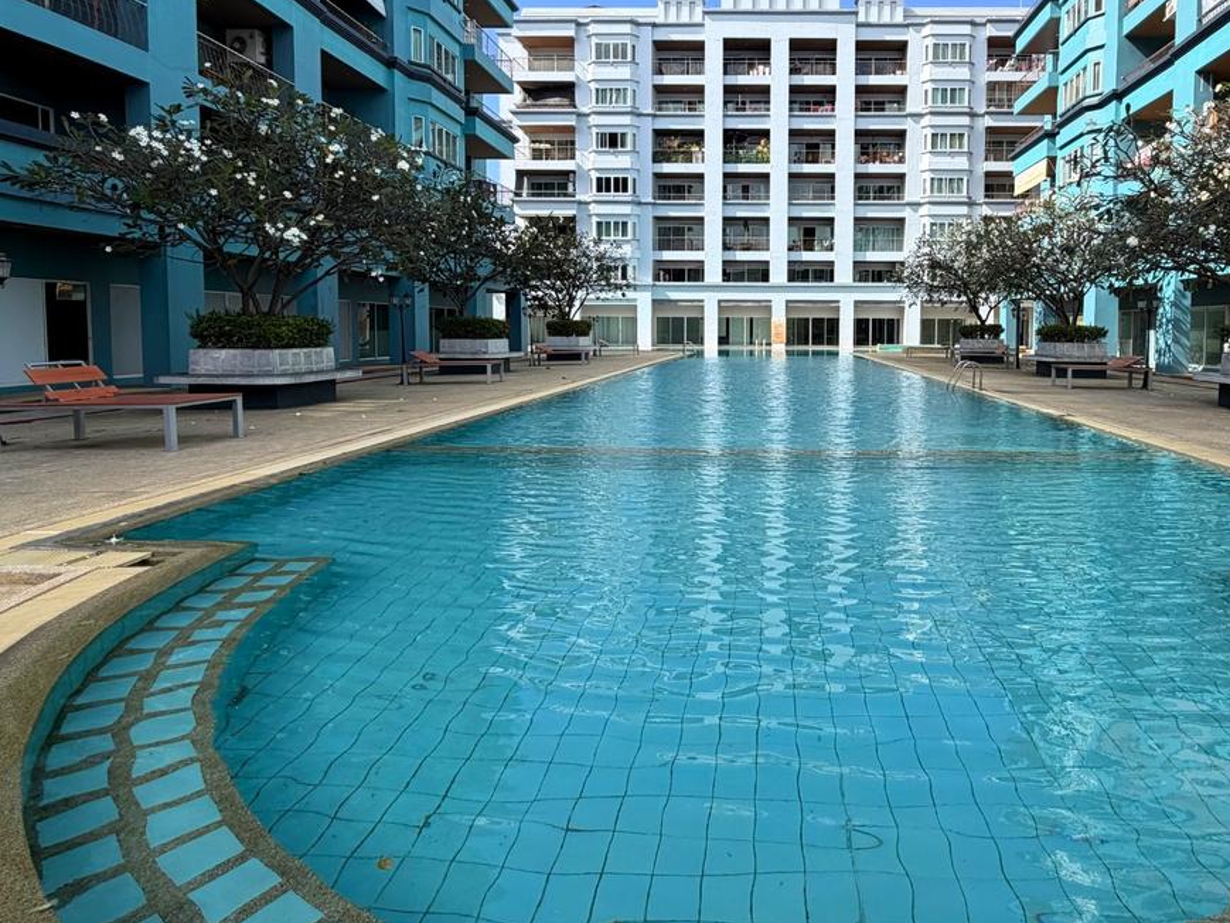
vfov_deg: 65.3
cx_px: 766
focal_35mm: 20
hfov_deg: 80.3
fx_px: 711
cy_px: 362
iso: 40
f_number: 2.2
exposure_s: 1/751
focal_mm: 2.22
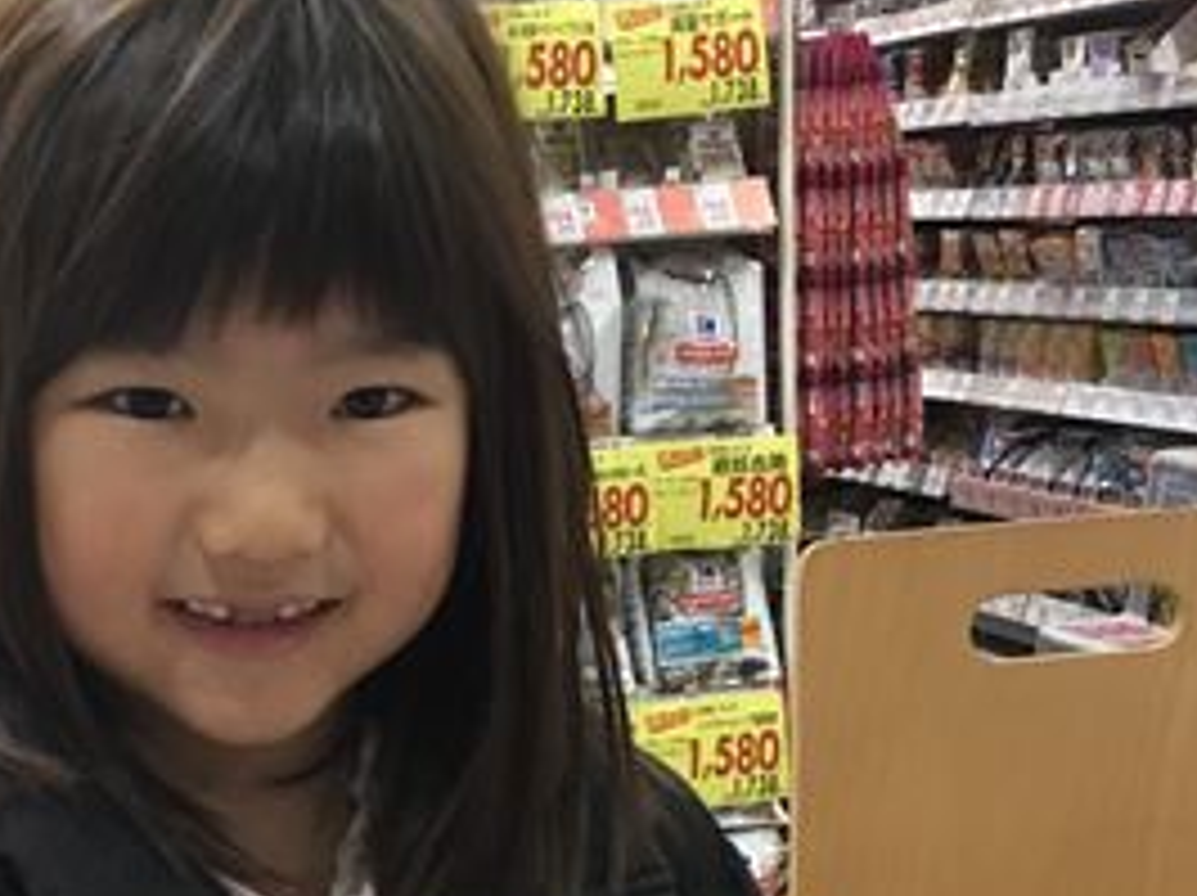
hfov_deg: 27.3
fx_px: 2418
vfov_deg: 20.8
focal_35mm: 70
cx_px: 256
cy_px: 671
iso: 125
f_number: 2.4
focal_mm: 3.3
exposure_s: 1/30
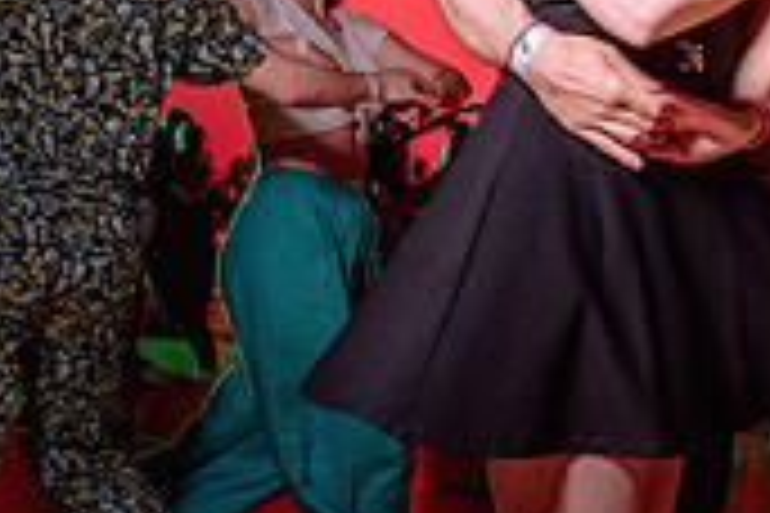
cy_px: 183
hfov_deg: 18.9
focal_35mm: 101
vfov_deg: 13.5
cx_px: 973
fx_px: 2160
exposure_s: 1/80
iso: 1000
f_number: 2.8
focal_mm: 26
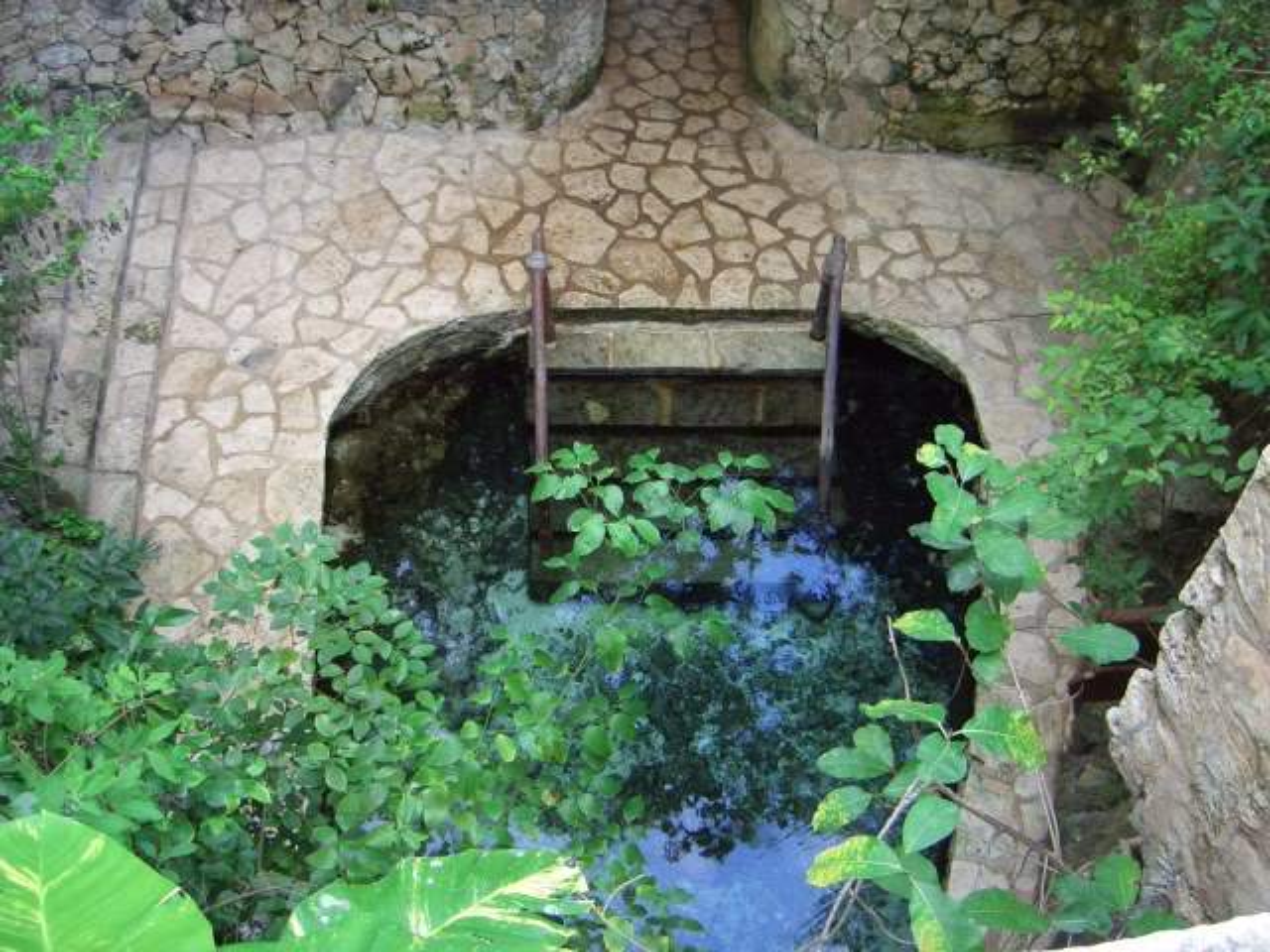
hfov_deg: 47.9
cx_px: 635
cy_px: 476
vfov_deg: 36.8
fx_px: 1431
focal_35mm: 39
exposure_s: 1/25
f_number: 2.8
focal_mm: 8
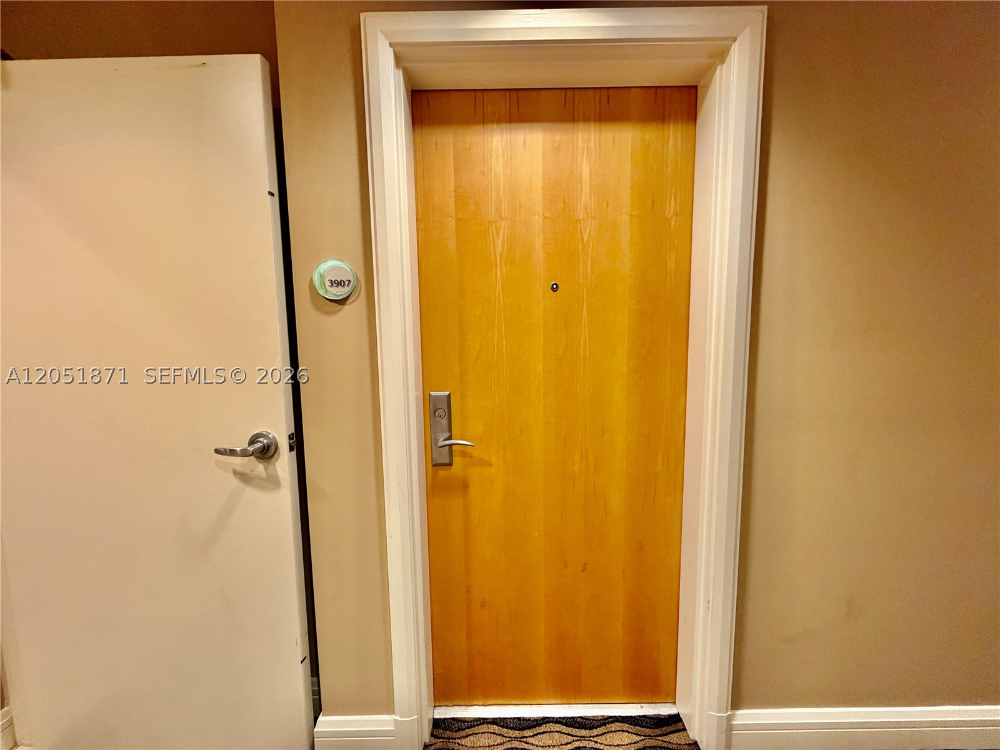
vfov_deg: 85.7
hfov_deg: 102.1
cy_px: 375
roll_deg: +1.1
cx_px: 500
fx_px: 404
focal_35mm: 14
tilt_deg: -5.1
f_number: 2.2
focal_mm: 2.22
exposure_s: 1/60
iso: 320
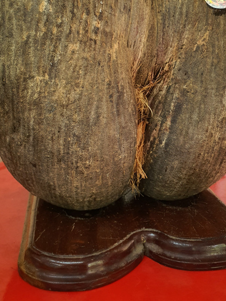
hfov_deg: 35.9
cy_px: 85
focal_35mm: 40
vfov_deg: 45.6
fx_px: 348
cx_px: 133
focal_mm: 4.3
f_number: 2.4
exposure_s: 1/50
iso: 200
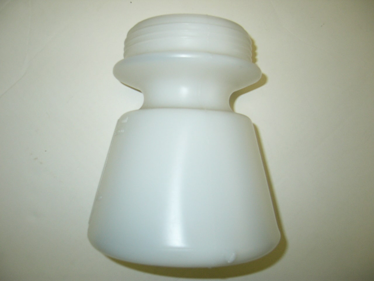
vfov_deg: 40.7
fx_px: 378
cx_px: 187
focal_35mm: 35
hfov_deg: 52.6
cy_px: 140
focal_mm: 5.8
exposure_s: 1/60
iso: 100
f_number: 2.8
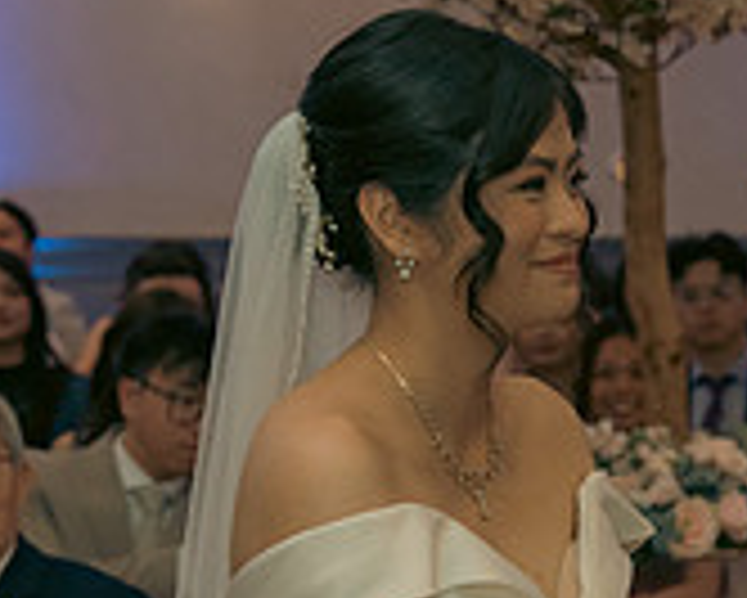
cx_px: 1143
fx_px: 3053
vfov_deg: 11.2
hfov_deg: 13.1
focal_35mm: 138
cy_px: 483
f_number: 3.5
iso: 2500
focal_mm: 42
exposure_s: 1/160
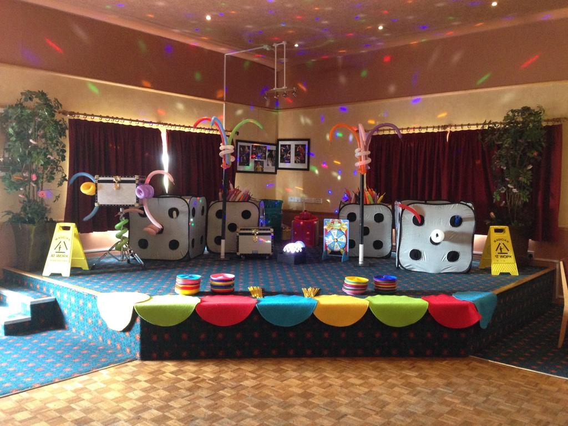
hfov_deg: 55.4
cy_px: 213
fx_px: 541
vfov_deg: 42.9
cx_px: 284
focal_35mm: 33
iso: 320
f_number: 2.4
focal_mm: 4.12
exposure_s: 1/20
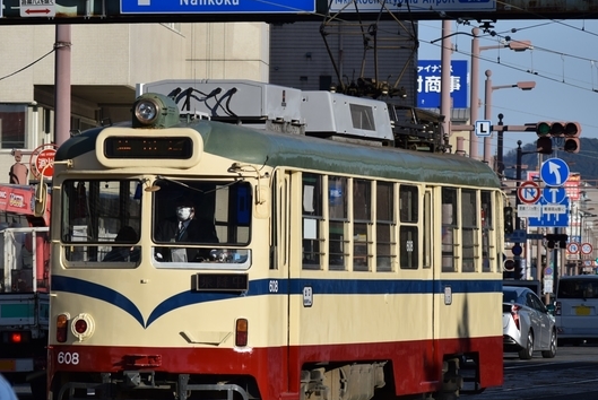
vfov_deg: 4.9
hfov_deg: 7.2
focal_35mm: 284
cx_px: 206
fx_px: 4719
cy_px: 170
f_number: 5
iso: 100
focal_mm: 125
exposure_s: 1/1250
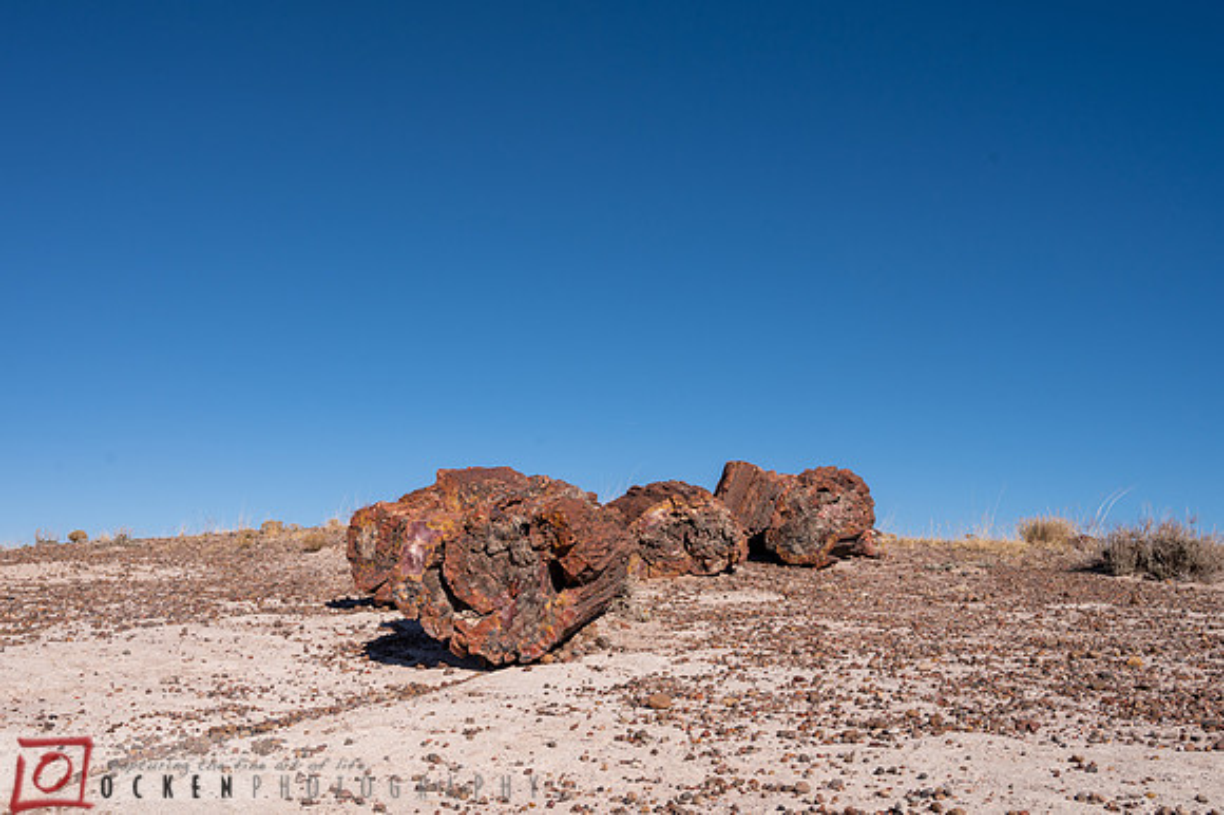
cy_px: 458
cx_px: 594
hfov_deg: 53.7
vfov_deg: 37.2
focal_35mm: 36
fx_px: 1208
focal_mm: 31.5
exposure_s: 1/640
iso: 200
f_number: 9
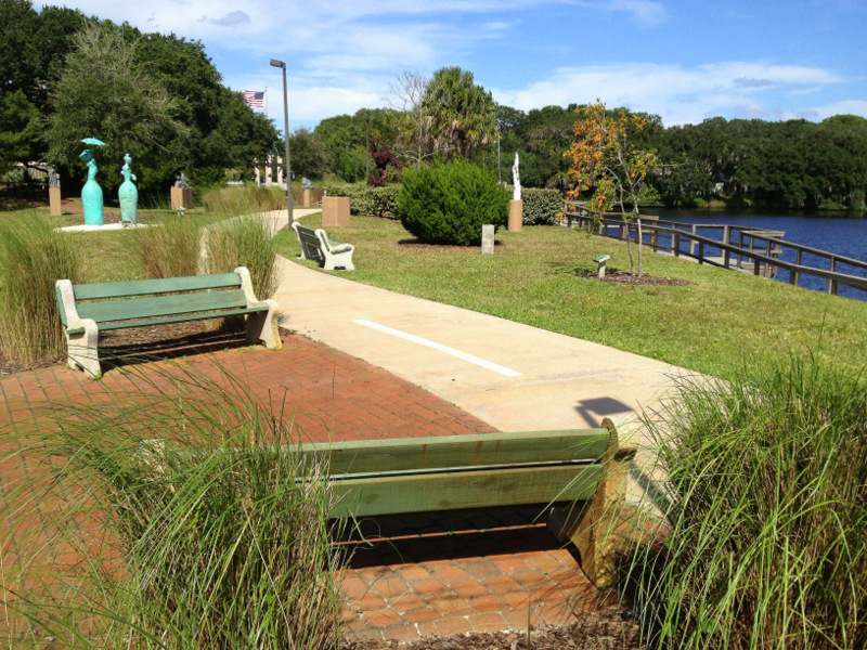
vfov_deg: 40.7
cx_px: 434
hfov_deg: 52.6
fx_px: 877
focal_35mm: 35
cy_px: 325
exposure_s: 1/1783
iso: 50
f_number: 2.4
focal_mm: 4.28
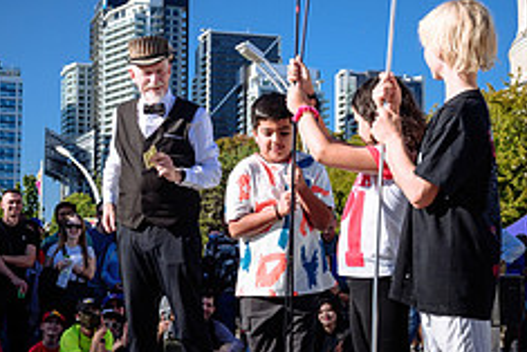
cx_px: 257
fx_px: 1260
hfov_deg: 23.6
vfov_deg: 15.9
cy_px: 180
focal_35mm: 86
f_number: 3.5
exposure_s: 1/500
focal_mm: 30
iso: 64
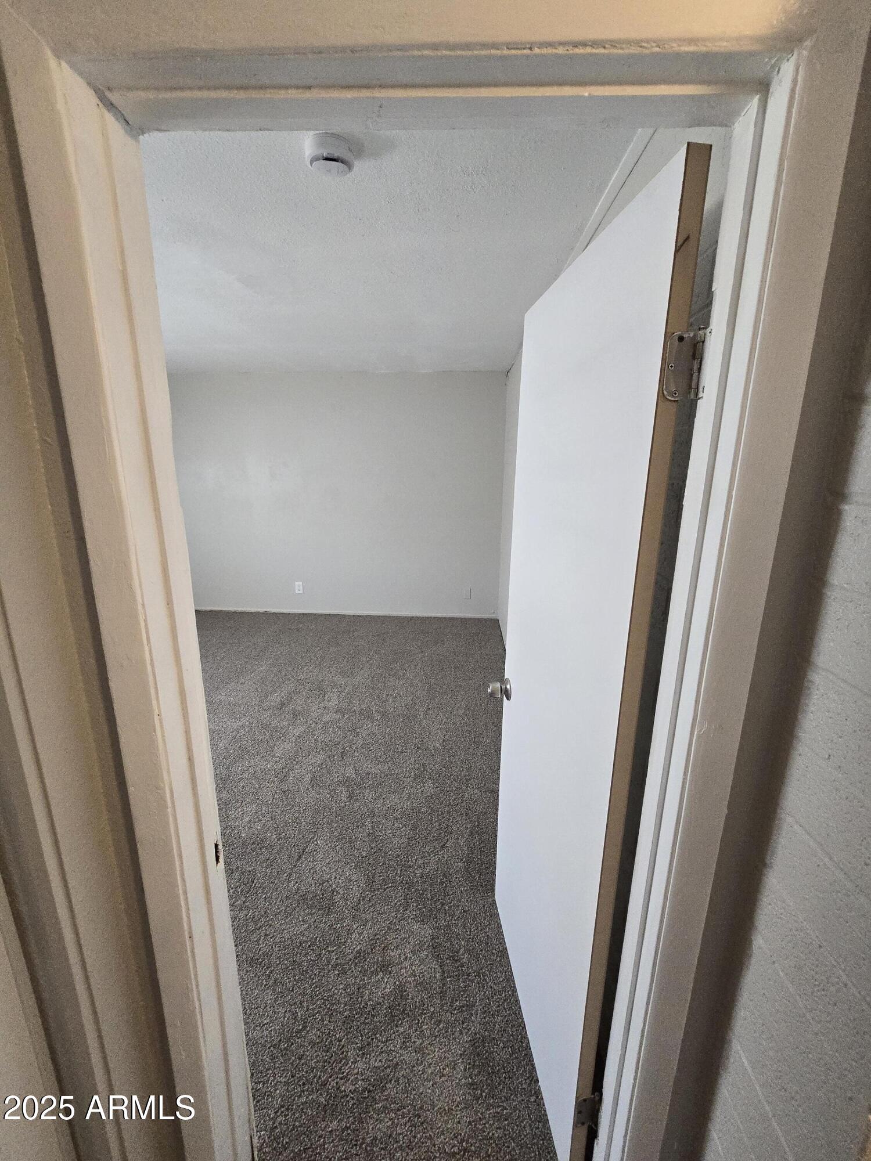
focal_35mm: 13
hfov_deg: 89.9
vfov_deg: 106.2
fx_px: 436
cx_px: 436
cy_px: 580
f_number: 2.2
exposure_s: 1/100
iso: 400
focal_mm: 2.2
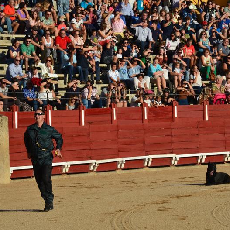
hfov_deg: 8.6
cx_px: 157
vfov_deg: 8.6
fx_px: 1523
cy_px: 115
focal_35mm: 203
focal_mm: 105
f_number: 10
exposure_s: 1/250
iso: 250
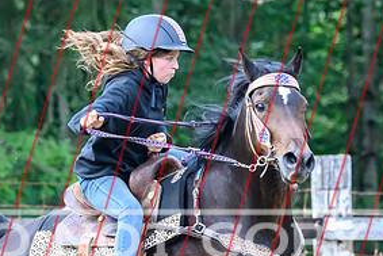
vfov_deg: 2.2
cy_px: 306
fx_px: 6780
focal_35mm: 637
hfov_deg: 3.2
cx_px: 141
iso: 5600
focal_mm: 195
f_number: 5.6
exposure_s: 1/1600
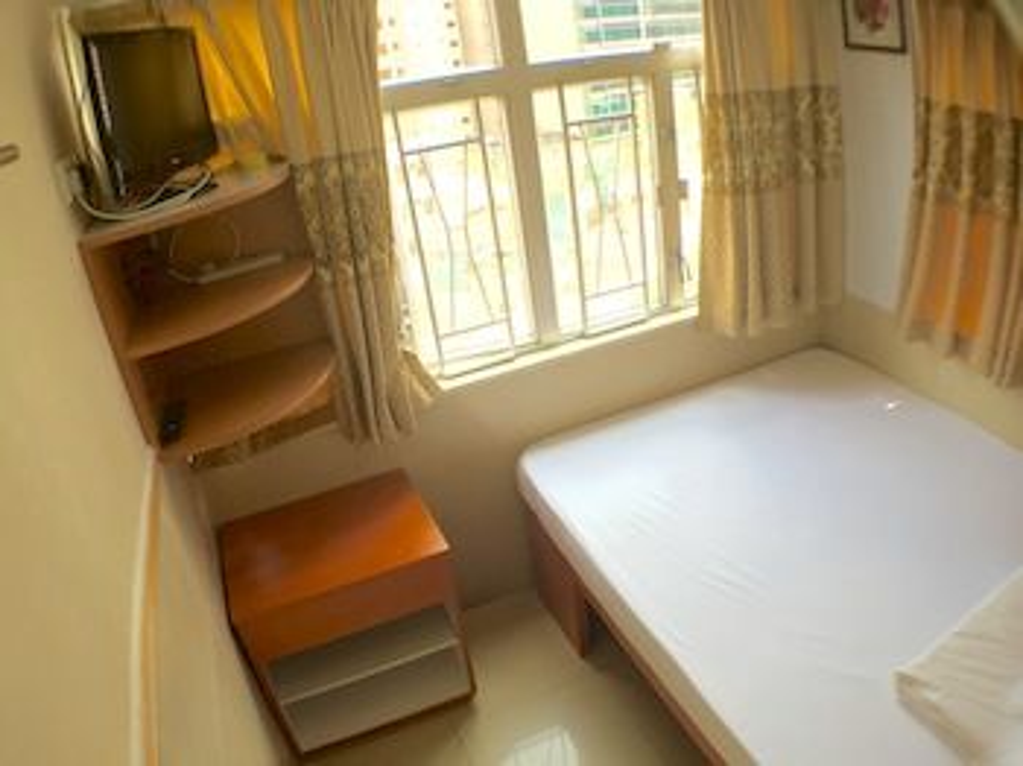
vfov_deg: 48.2
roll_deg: +8.1
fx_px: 856
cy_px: 383
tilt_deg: -25.7
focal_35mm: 29
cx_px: 512
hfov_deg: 61.7
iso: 40
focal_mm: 4.15
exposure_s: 1/120
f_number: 2.2
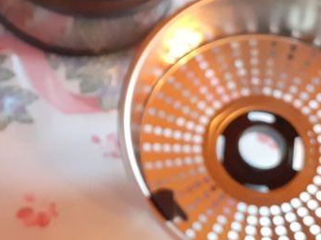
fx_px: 732
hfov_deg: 23.7
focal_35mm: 79
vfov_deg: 18.5
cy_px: 48
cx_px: 1
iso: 400
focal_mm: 3.6
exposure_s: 1/25
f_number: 1.9
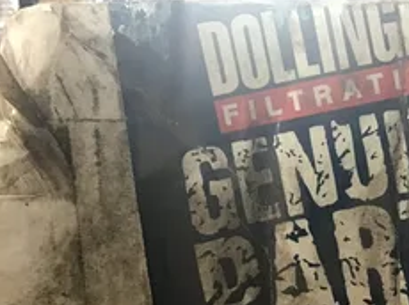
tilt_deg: -17.4
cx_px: 327
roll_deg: -6.1
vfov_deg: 27.0
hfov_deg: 34.5
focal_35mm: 54
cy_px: 170
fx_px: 637
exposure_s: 1/30
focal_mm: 3.3
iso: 200
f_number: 2.4
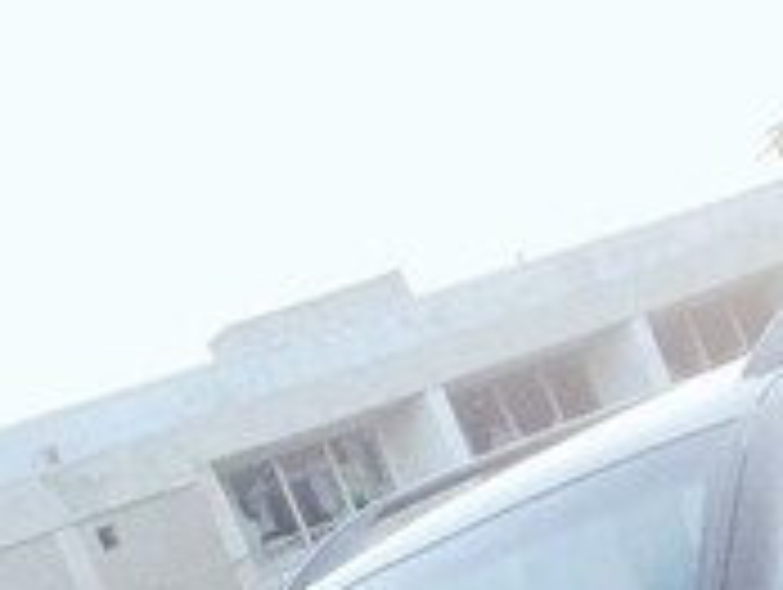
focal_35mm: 125
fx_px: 2831
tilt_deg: -7.7
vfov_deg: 11.2
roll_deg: +24.0
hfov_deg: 15.7
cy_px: 1029
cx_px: 612
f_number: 2.4
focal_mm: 4.12
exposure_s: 1/299
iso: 50
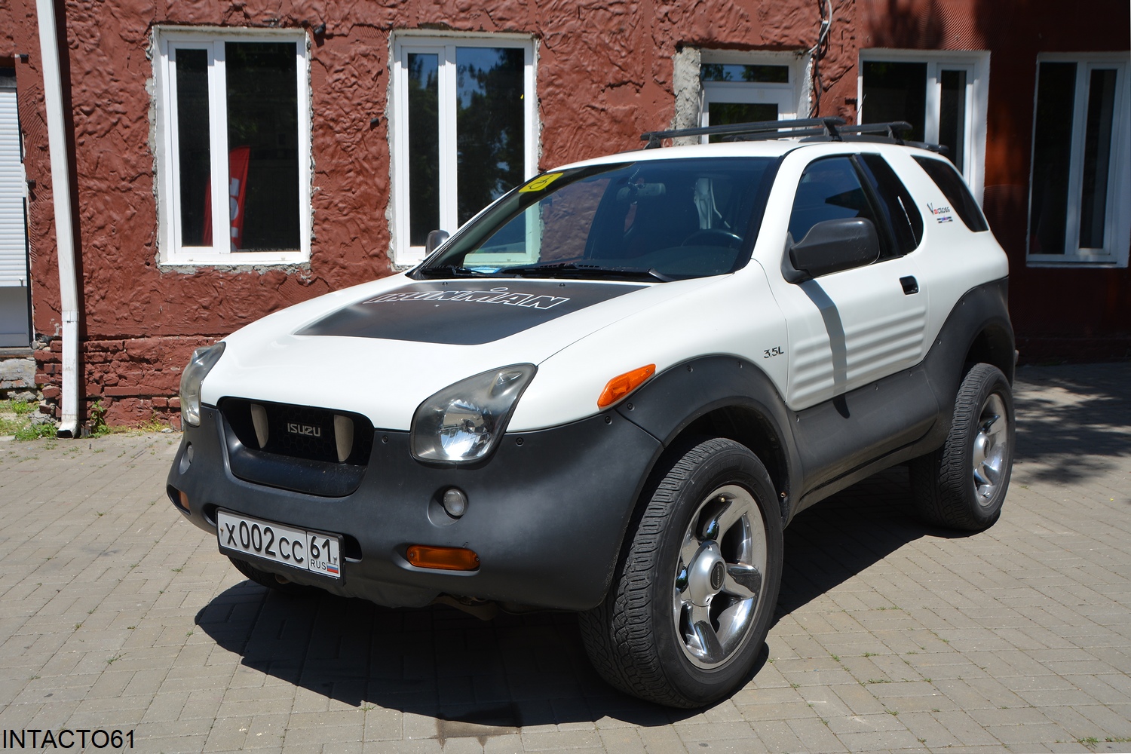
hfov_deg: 57.2
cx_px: 566
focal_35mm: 33
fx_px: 1037
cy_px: 377
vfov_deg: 40.0
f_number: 9
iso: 100
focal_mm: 22
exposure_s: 1/320
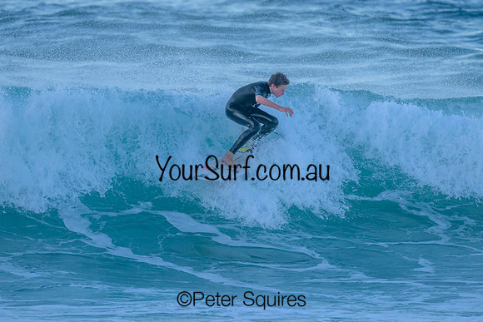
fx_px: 12784
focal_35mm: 953
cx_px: 239
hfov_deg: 2.2
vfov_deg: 1.4
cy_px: 130
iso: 1250
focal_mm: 800
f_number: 6.3
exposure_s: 1/1600
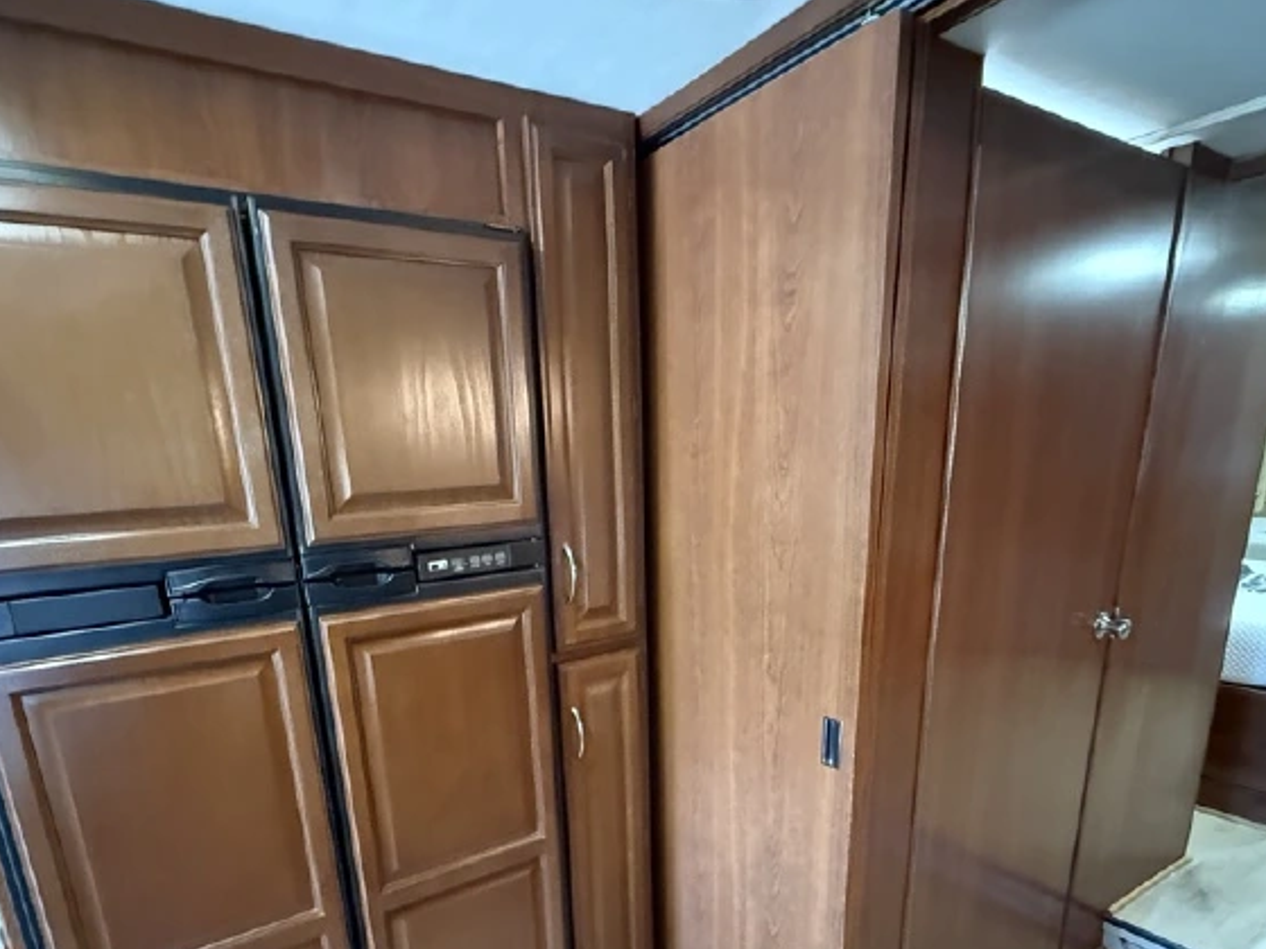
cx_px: 590
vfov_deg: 63.7
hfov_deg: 81.6
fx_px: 731
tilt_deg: -13.4
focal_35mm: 20
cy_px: 658
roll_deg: +1.6
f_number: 2.2
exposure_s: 1/40
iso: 1250
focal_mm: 2.22
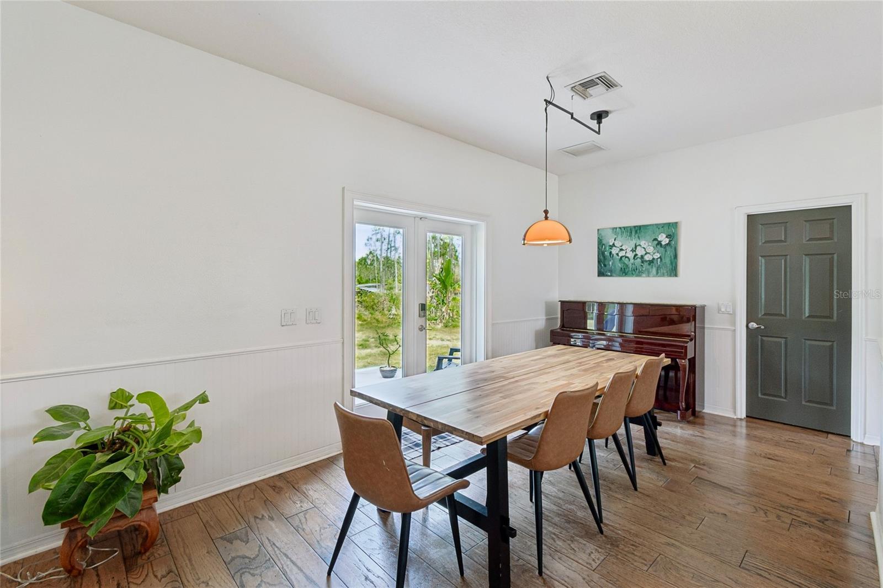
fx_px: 368
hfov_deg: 100.4
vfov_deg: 77.3
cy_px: 294
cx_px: 442
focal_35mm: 15
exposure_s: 1/20
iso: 100
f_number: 7.1
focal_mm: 10
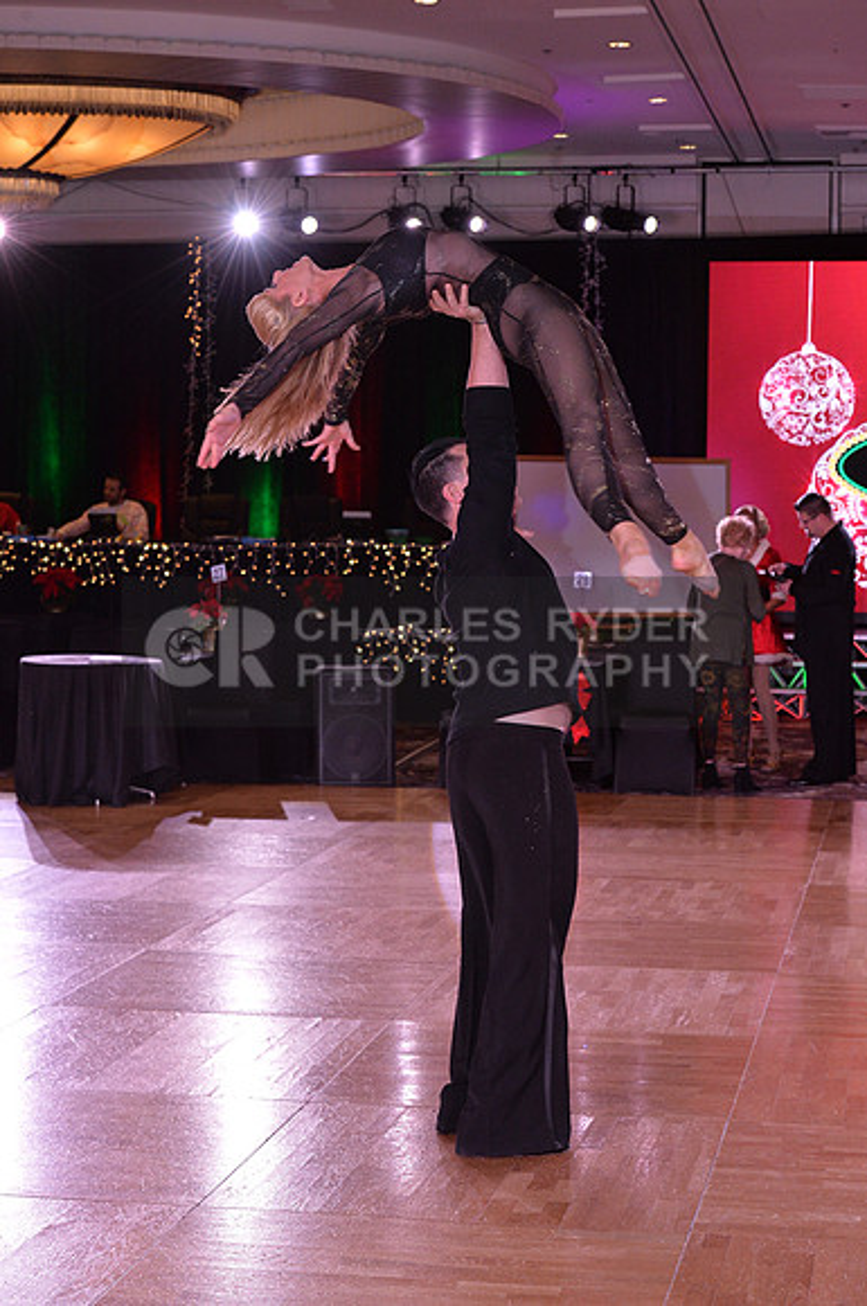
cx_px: 434
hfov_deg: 18.1
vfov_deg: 27.0
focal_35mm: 75
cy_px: 653
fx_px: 2717
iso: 2000
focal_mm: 75
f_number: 7.1
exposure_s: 1/250
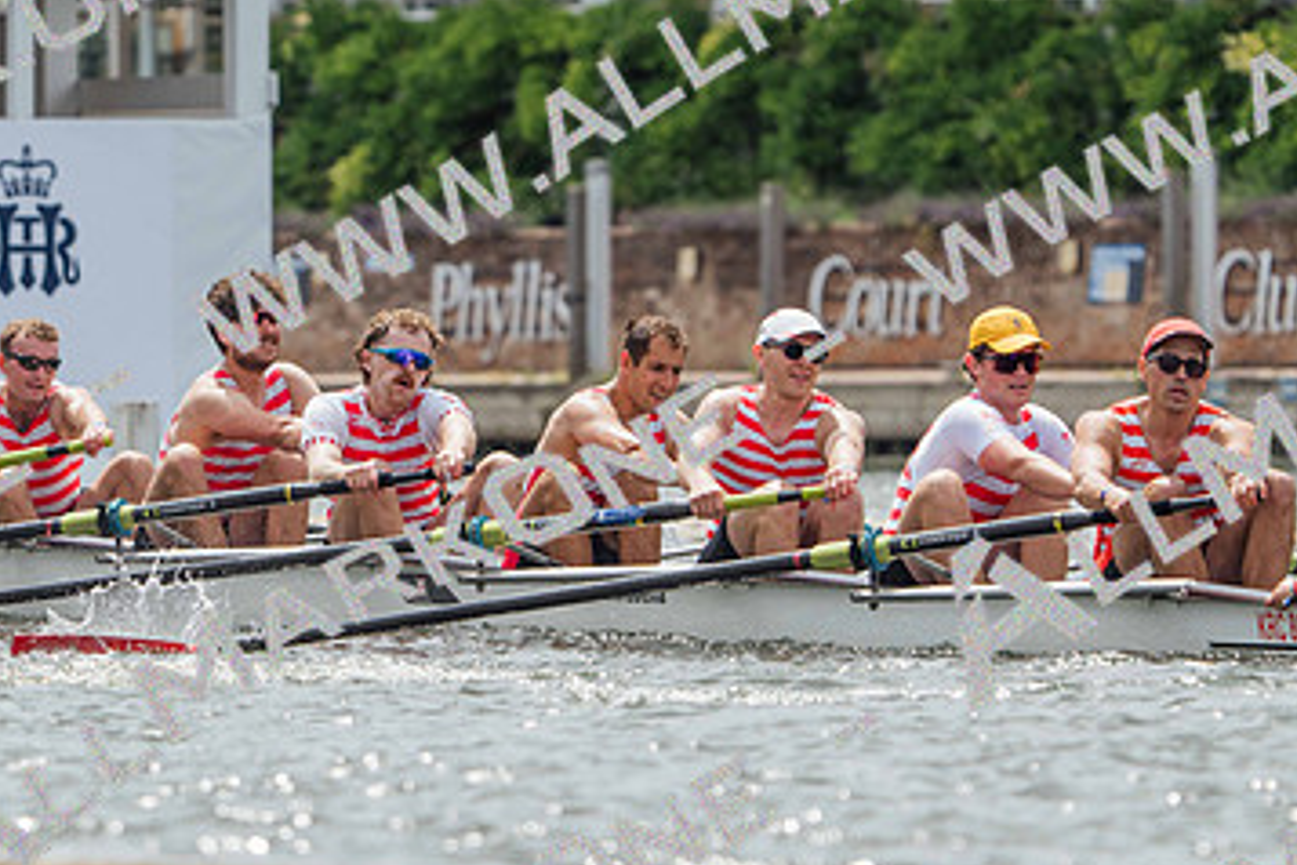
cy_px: 365
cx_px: 639
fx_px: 20462
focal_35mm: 568
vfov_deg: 2.4
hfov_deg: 3.6
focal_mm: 350
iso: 500
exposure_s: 1/1600
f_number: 6.3
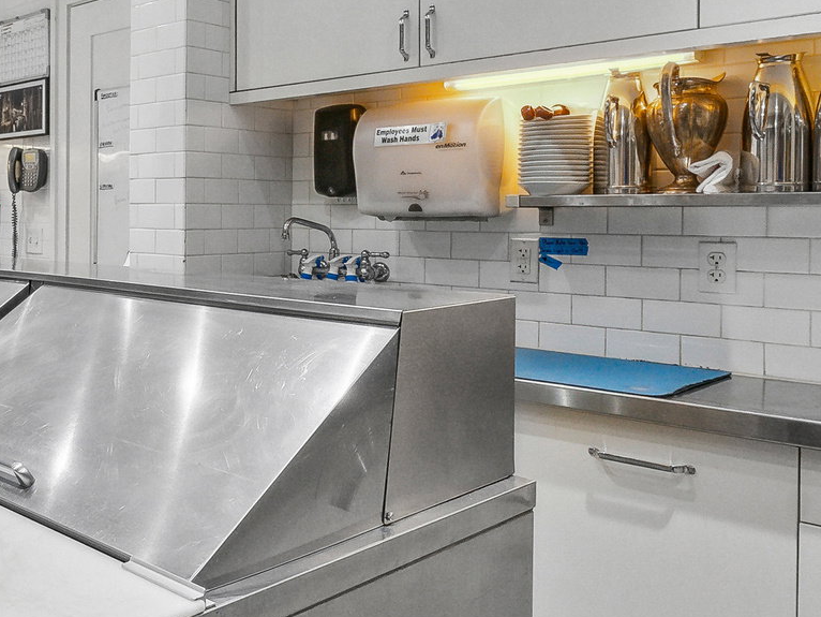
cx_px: 41
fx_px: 854
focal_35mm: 36
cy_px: 233
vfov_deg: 39.4
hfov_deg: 45.1
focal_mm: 14
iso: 6400
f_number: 9
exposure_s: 1/320
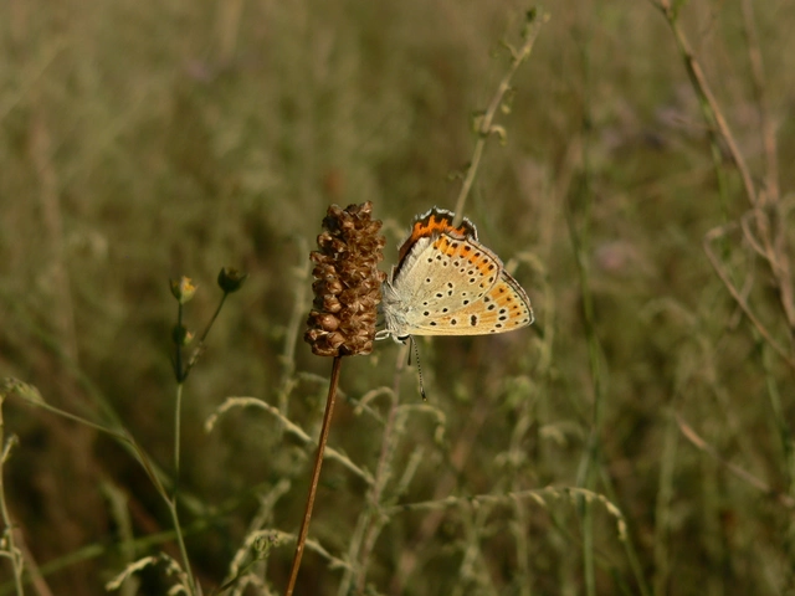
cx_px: 398
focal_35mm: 82
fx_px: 1883
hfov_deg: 23.8
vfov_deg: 18.0
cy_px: 298
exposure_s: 1/1000
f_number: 4
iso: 80
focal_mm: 13.6
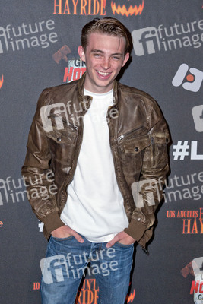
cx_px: 102
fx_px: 423
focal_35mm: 50
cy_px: 152
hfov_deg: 27.0
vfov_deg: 39.6
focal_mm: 50
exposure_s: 1/400
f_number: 4.5
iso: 250
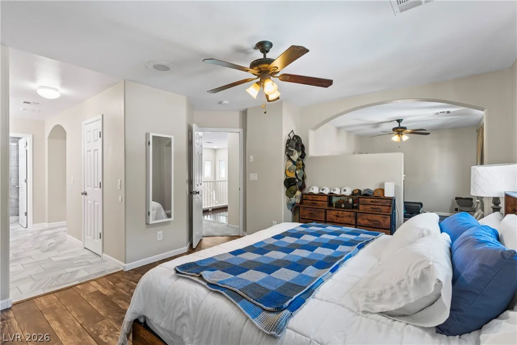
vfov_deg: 70.5
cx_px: 258
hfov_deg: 93.3
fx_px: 244
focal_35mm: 17
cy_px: 172
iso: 400
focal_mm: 17
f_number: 8
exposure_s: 1/6
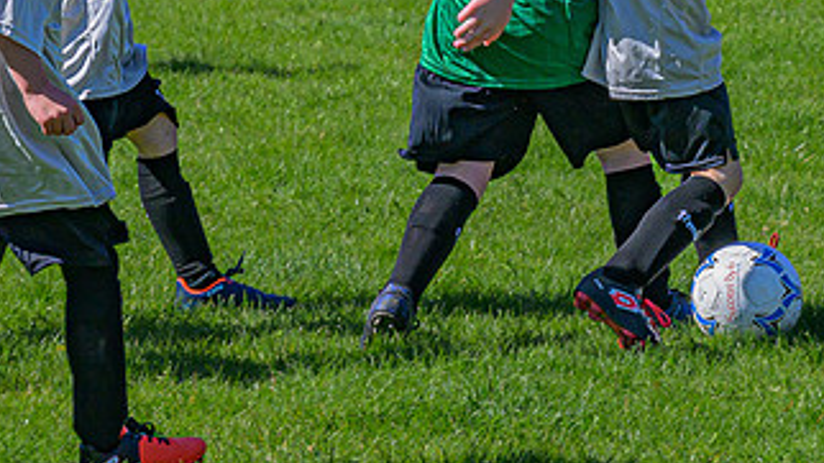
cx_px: 789
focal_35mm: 343
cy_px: -2
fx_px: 7493
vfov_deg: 3.5
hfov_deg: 6.3
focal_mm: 92
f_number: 6.3
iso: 280
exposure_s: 1/500
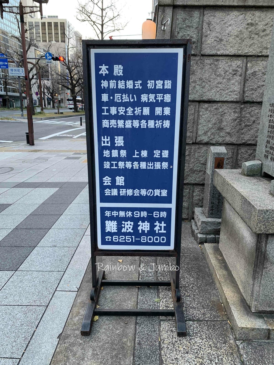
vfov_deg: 67.3
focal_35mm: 26
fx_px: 274
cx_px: 137
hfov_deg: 53.1
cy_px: 182
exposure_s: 1/121
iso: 100
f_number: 1.8
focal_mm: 4.25
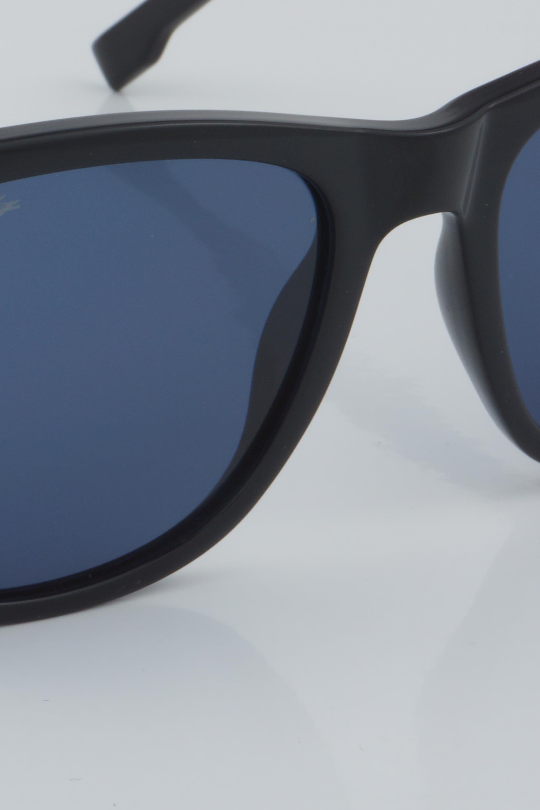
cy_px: 284
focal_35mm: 160
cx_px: 87
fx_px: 3600
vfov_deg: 12.8
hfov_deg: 8.6
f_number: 32
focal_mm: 50
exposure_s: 1/4
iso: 100
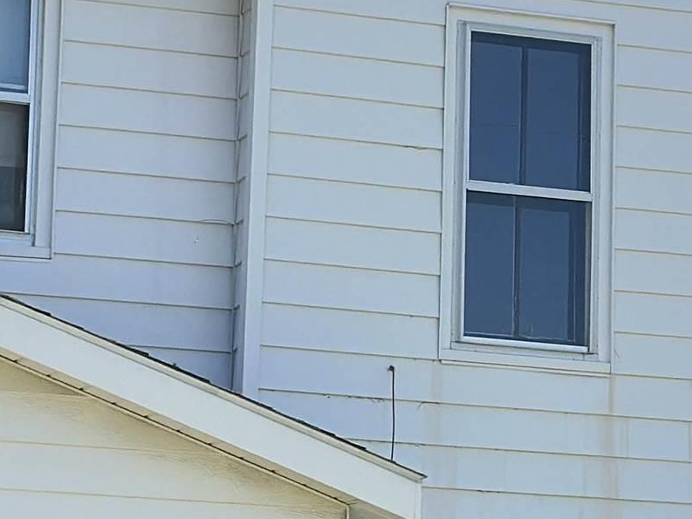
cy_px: 303
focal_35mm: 186
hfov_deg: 10.6
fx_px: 3719
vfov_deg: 8.0
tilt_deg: +10.0
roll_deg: -1.1
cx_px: 415
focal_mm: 6.86
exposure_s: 1/3876
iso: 80
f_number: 1.78
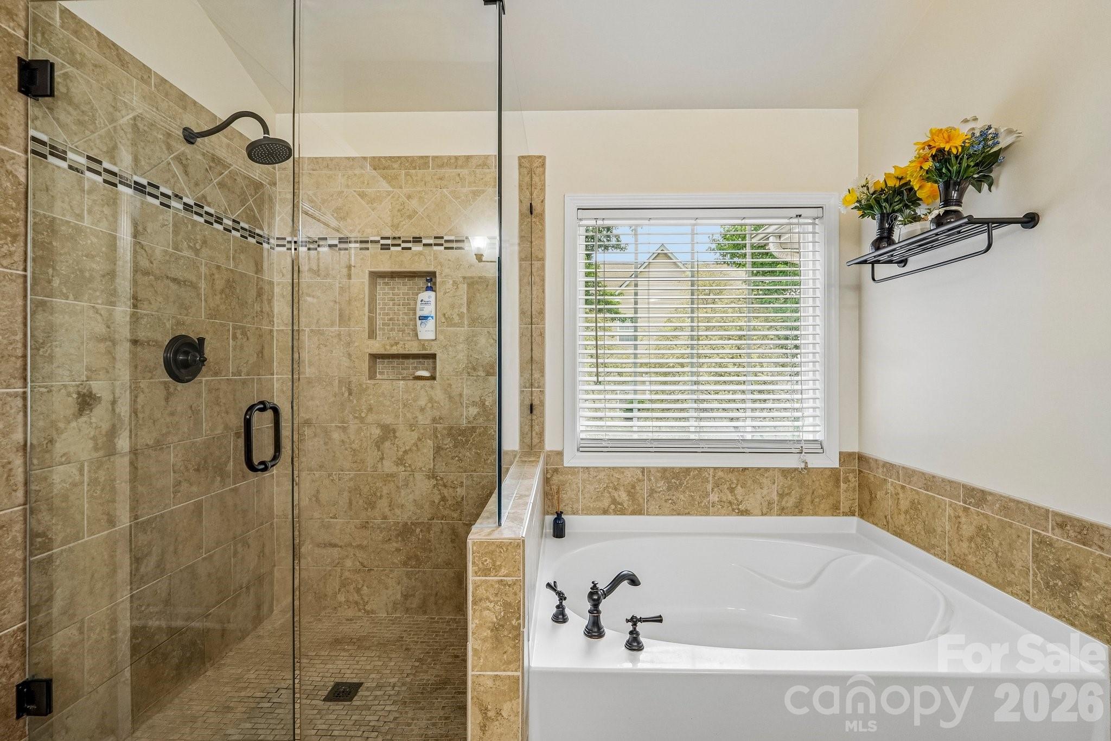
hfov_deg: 100.4
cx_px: 556
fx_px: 463
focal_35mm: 15
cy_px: 370
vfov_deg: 77.3
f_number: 8
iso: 400
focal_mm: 10
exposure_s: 1/15
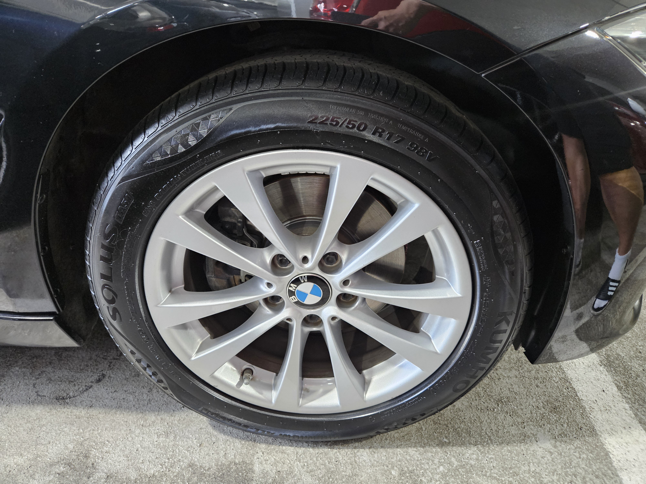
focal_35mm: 23
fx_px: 429
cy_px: 242
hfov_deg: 73.9
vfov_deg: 58.9
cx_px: 323
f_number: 1.8
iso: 640
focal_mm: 5.4
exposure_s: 1/60
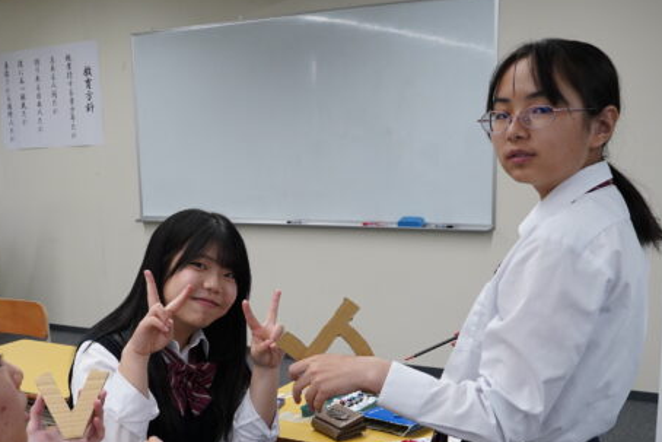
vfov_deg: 27.1
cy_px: 341
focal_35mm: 49
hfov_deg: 39.8
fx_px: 901
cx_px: 211
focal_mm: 29
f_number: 7.1
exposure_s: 1/320
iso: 2500
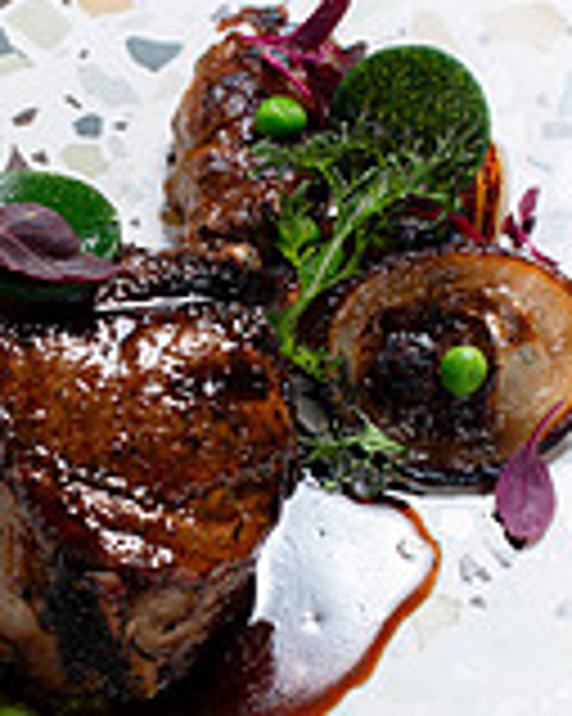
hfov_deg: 11.6
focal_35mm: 133
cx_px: 131
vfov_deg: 14.5
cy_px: 419
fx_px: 2817
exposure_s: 1/200
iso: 200
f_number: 9
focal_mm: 50
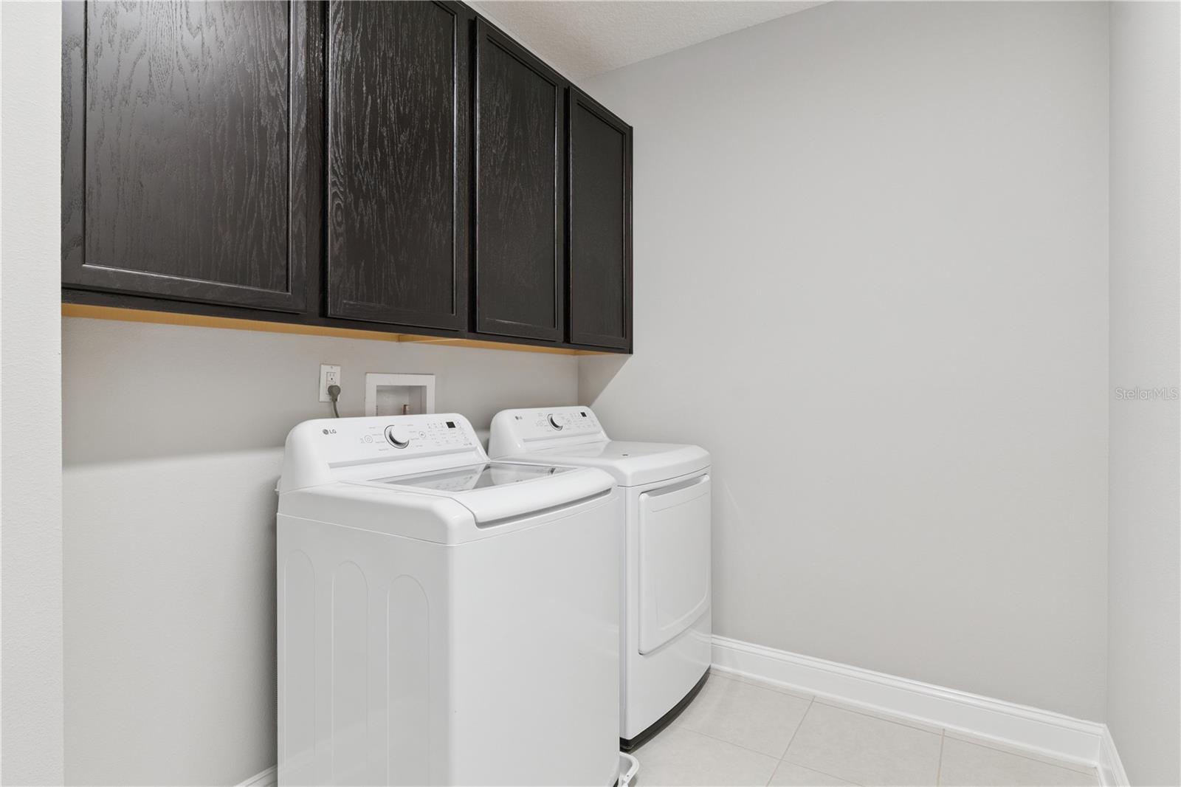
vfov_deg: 66.1
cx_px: 590
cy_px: 394
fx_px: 605
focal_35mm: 18
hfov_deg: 88.6
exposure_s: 1/8
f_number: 9
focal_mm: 12.3
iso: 400
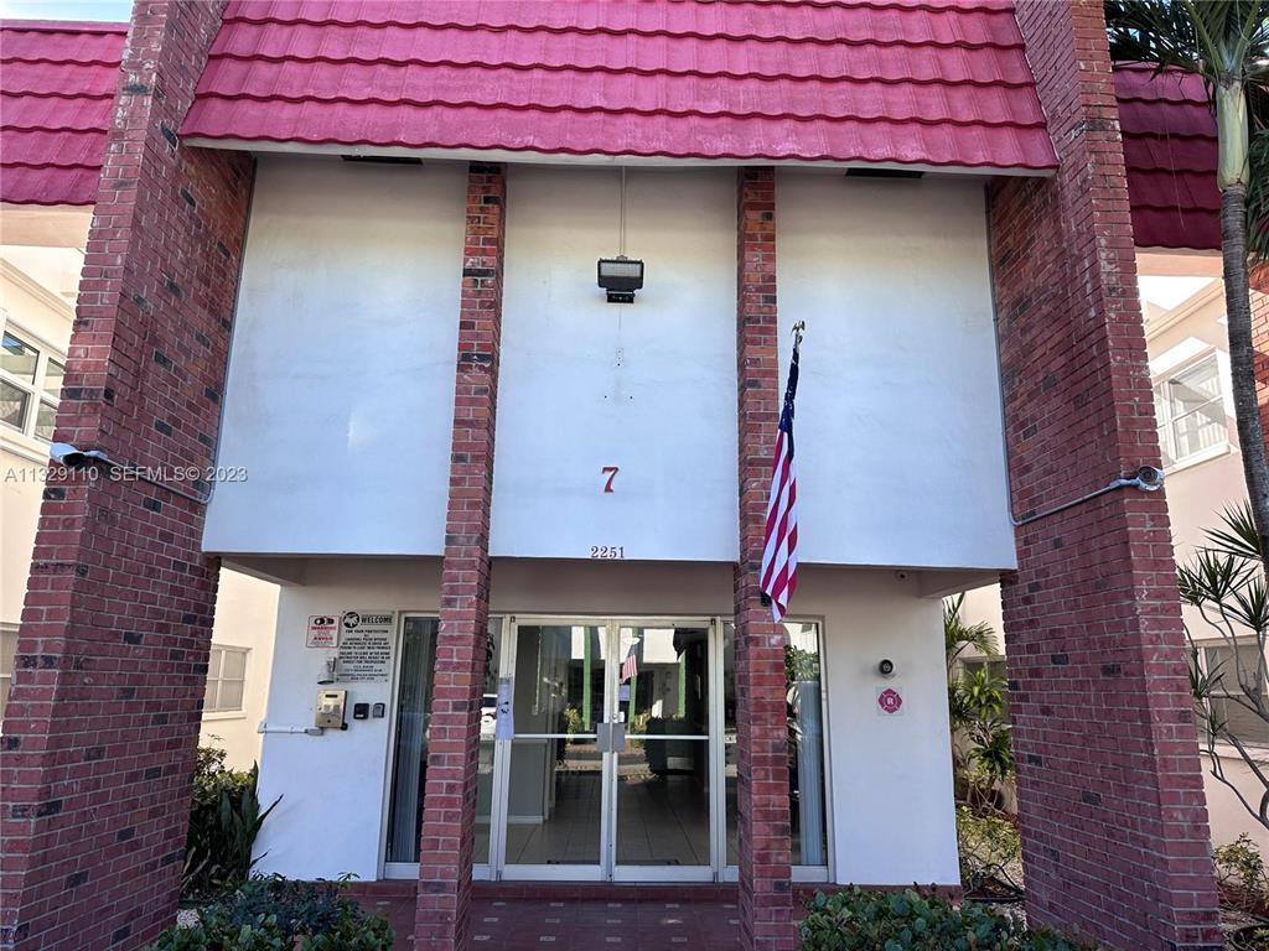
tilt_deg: +12.4
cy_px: 476
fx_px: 880
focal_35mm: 24
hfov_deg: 71.6
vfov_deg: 56.8
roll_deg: -0.7
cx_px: 634
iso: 80
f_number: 1.78
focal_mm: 6.86
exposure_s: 1/943
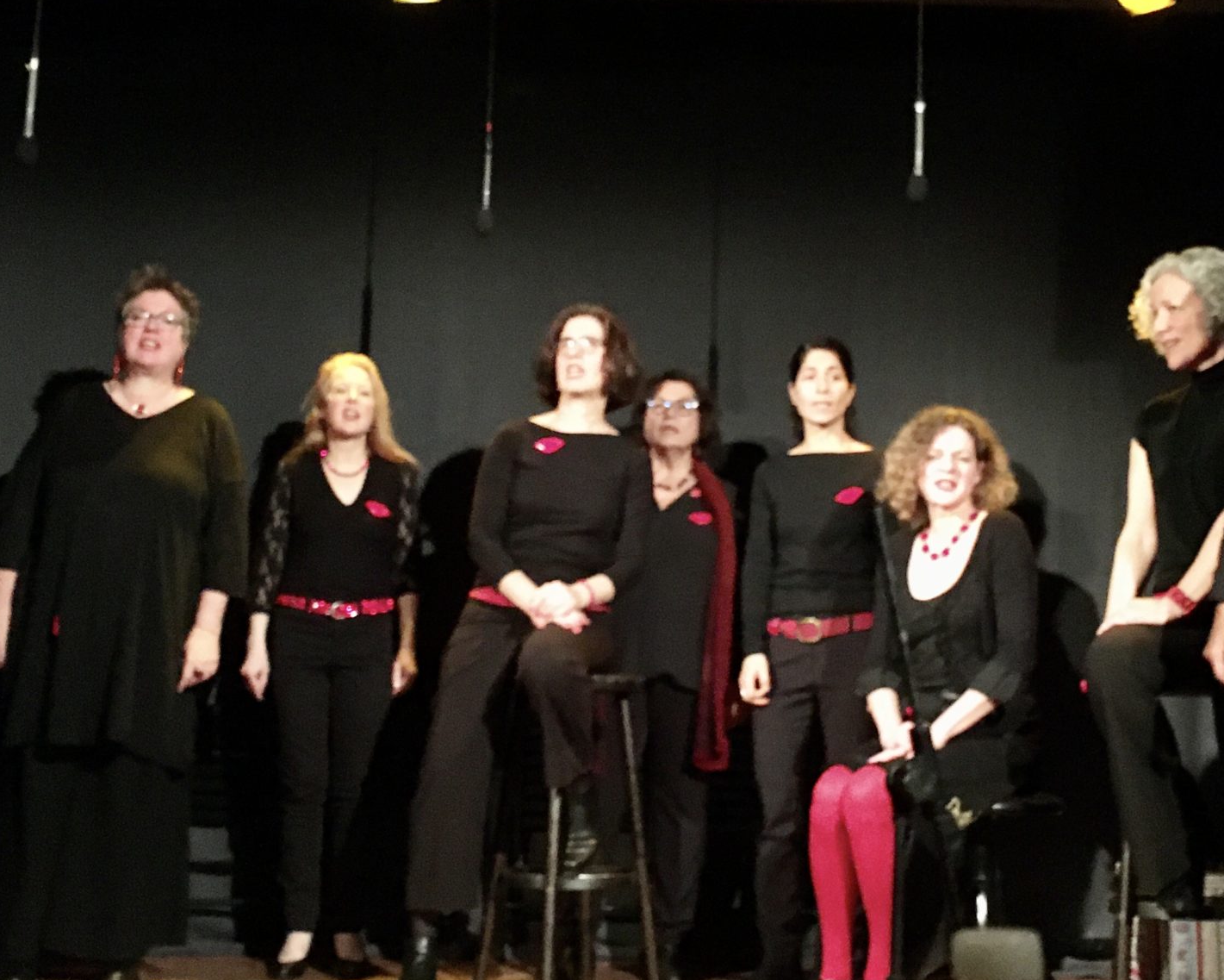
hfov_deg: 36.6
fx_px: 1848
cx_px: 687
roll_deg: -1.6
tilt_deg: +11.0
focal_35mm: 51
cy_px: 431
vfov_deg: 29.7
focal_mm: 4.15
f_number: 2.2
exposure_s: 1/17
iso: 320
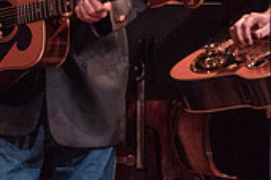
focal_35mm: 871
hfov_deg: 2.4
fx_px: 6556
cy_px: 17
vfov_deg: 1.6
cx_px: -191
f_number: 8
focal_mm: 240
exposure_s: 1/100
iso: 6400
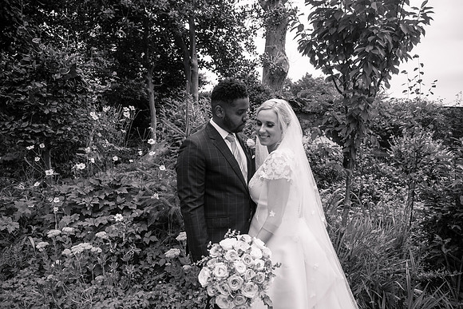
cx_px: 232
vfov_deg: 53.2
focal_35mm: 24
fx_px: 309
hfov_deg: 73.7
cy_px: 154
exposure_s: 1/350
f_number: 2.8
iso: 400
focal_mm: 16
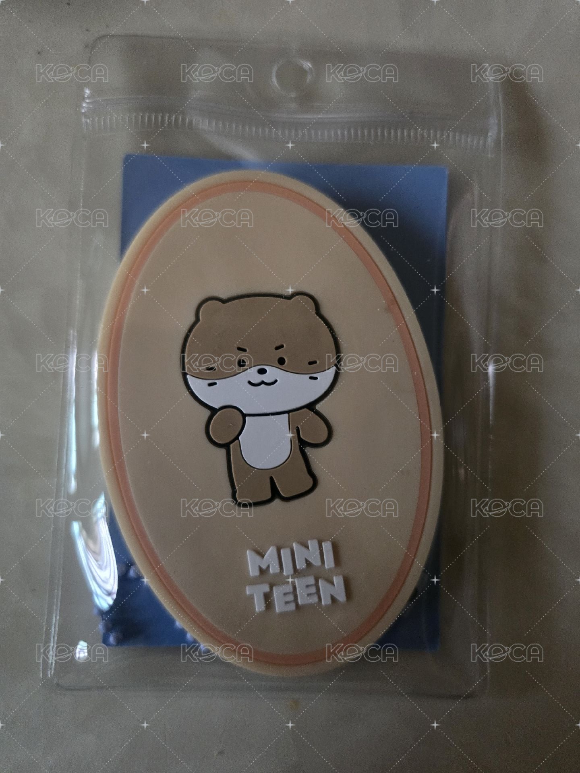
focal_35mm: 23
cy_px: 386
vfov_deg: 73.9
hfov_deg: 58.9
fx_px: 514
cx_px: 290
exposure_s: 1/60
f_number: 1.7
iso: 1600
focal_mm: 6.3
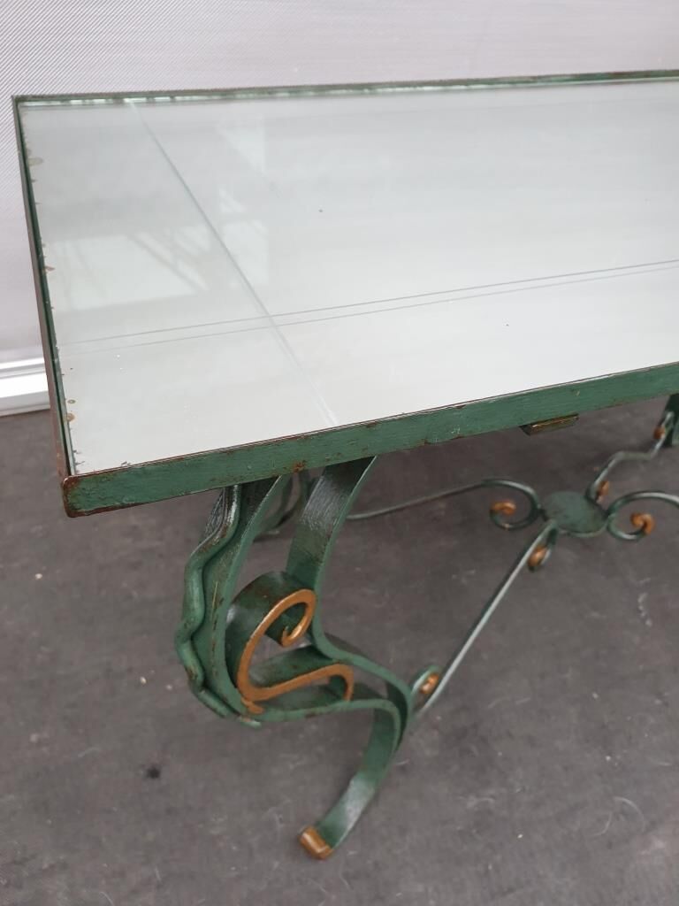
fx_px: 680
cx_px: 340
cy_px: 453
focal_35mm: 26
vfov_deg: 67.3
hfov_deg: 53.1
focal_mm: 4.3
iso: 250
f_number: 2.4
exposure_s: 1/27
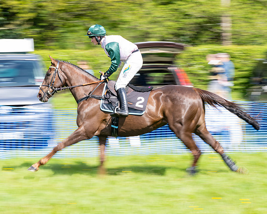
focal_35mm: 125
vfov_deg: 12.3
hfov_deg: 15.4
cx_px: 118
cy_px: 101
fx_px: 989
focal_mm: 98
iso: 100
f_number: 8
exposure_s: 1/80
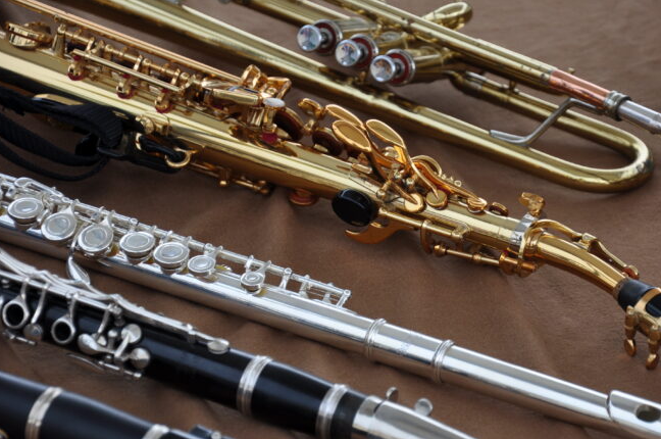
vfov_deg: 7.3
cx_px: 385
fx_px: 3421
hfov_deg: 11.0
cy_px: 251
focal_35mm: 187
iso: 200
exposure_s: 1/125
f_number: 5.6
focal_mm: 105
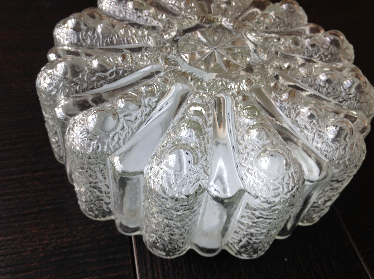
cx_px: 187
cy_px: 140
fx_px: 378
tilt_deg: -47.8
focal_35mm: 35
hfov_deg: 52.7
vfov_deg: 40.6
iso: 50
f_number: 2.4
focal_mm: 4.28
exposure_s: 1/15
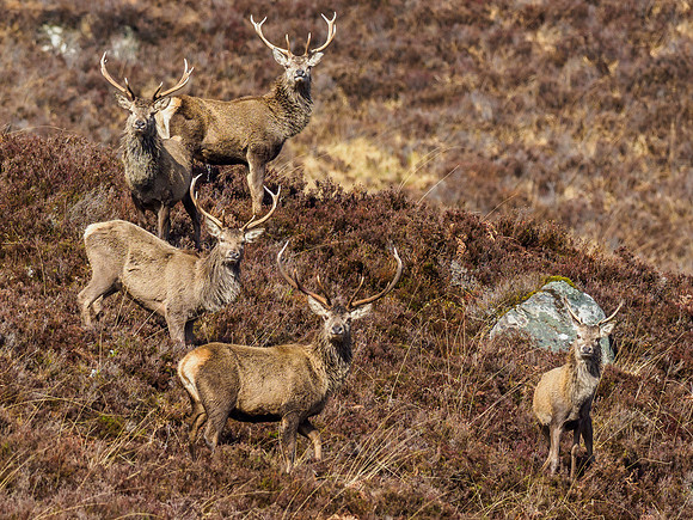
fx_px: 21522
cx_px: 304
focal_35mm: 1075
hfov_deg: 1.8
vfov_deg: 1.4
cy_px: 281
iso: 200
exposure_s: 1/1000
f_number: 4
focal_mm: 300
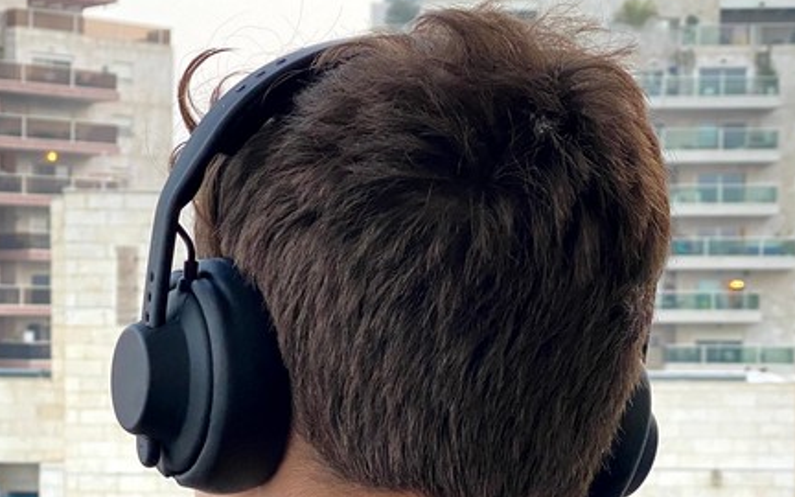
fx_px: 2210
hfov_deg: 20.3
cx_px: 287
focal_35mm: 102
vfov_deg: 12.7
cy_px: 434
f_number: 2
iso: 160
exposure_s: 1/121
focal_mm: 6
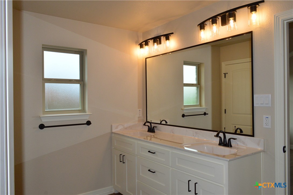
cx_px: 146
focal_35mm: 27
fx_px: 219
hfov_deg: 67.4
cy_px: 98
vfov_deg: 47.8
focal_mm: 18
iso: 800
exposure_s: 1/200
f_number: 10
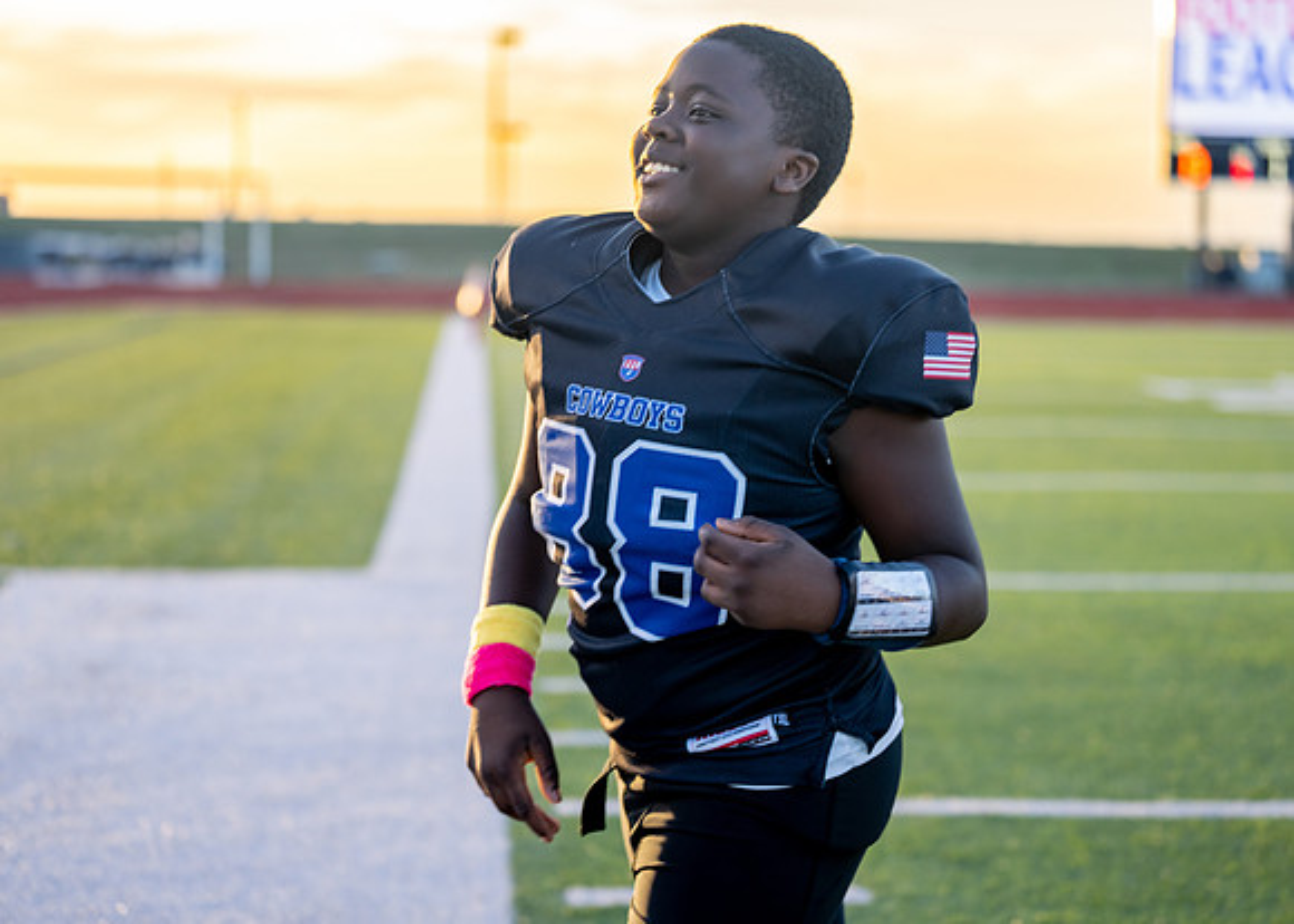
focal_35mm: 76
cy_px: 457
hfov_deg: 26.1
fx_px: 2794
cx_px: 658
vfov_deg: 18.8
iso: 320
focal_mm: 70
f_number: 2.8
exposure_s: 1/640
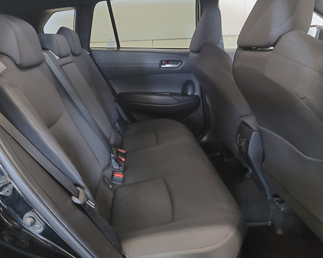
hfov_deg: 64.0
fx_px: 258
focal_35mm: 27
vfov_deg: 53.2
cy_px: 126
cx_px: 148
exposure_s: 1/25
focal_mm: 5.23
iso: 1250
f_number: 1.8
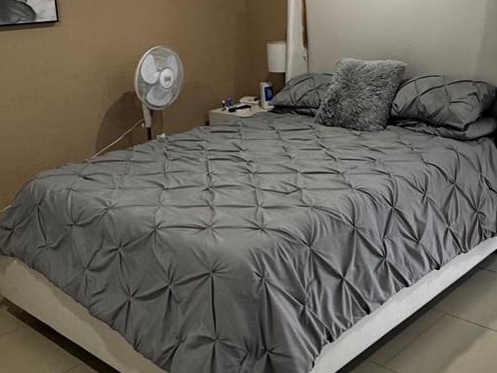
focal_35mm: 45
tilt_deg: -10.4
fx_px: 646
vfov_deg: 31.4
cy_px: 79
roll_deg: +2.1
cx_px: 339
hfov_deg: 41.4
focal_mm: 2.22
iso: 250
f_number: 2.2
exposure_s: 1/60
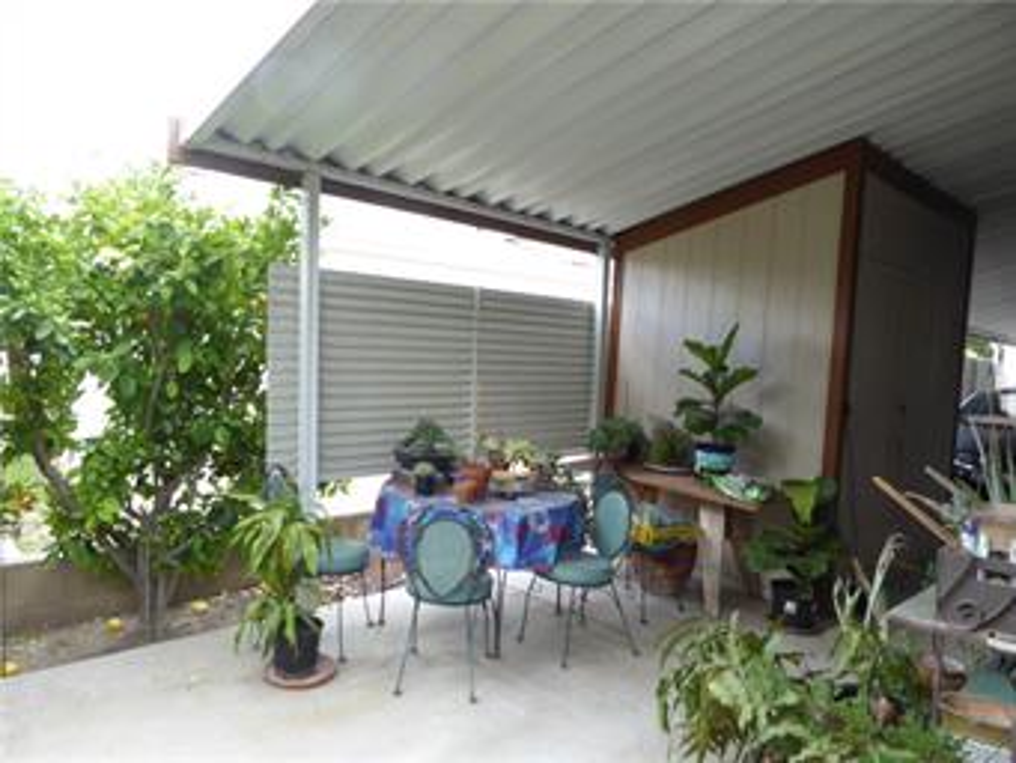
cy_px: 382
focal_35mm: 24
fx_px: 705
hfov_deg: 71.6
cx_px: 508
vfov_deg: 56.8
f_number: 4
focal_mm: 4.3
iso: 160
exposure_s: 1/60
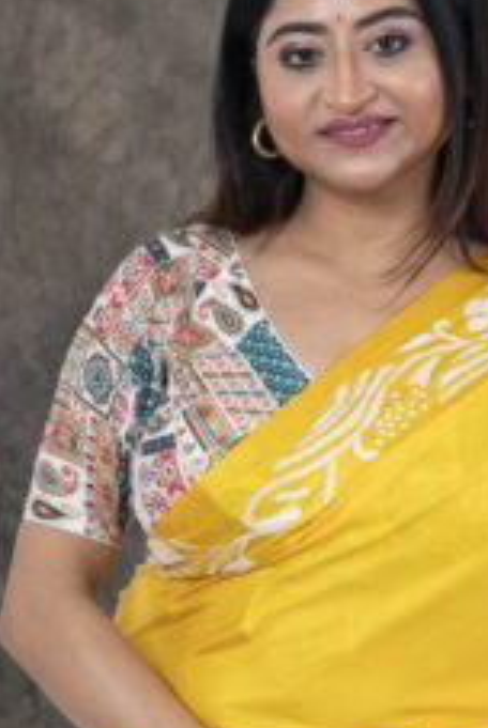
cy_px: 757
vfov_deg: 15.2
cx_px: 482
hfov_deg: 10.3
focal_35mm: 132
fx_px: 2676
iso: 100
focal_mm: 50
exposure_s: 1/160
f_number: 6.3
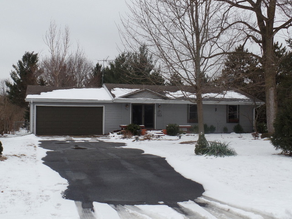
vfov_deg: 34.3
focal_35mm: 42
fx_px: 354
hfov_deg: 44.8
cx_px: 146
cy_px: 110
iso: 80
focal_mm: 7.5
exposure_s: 1/500
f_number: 3.6
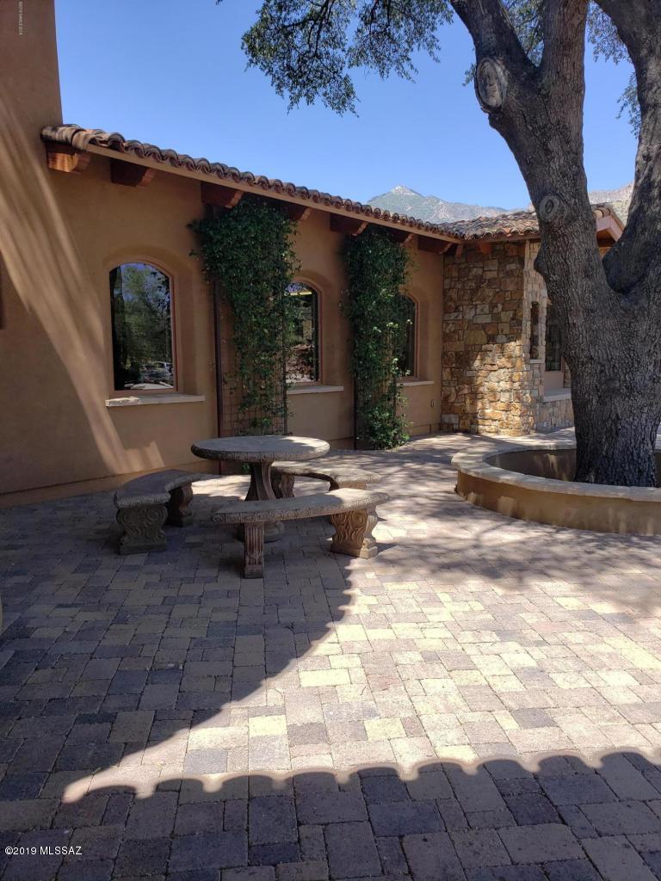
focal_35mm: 26
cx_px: 330
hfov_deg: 53.1
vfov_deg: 67.3
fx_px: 662
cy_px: 440
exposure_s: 1/651
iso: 50
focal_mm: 4.3
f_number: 2.4
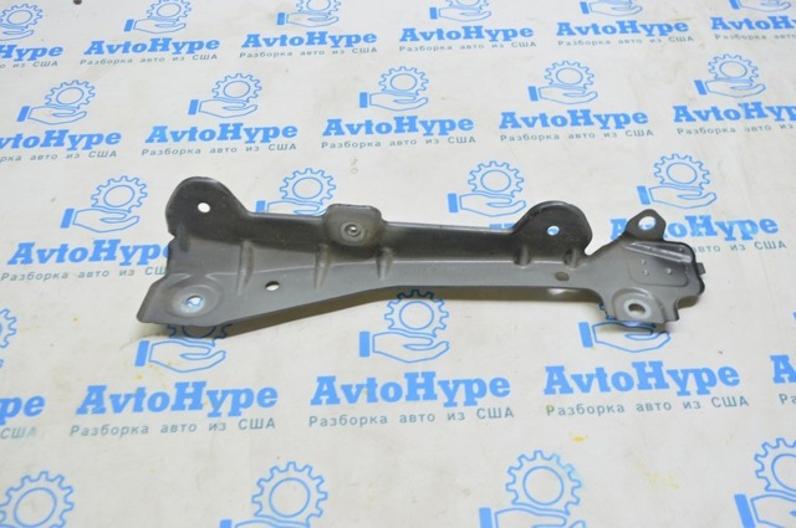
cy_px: 264
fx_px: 729
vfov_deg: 39.9
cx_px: 398
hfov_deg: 57.3
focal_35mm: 33
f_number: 5.6
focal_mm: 22
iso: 400
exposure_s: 1/20
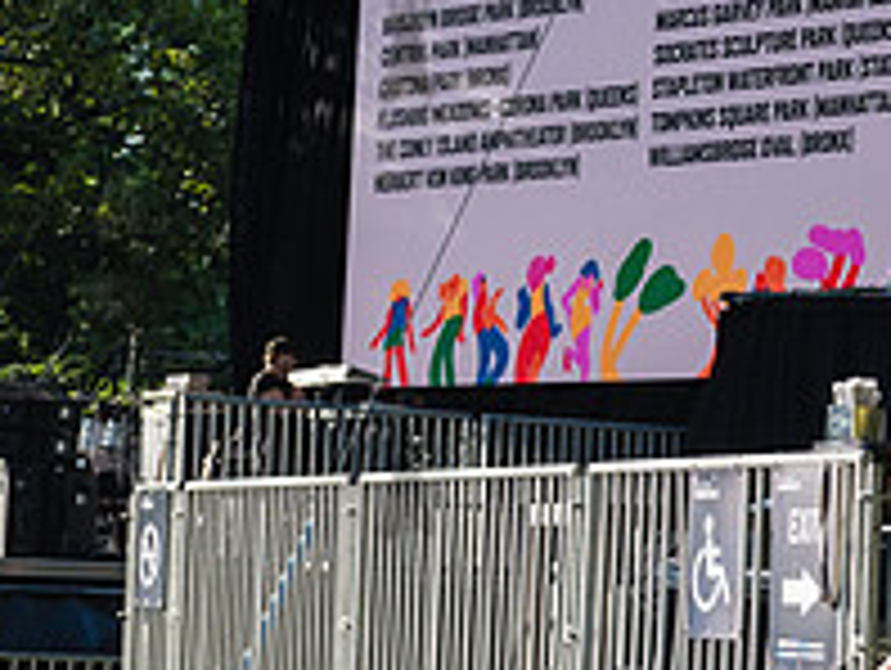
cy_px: 241
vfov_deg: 9.1
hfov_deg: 11.9
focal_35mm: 163
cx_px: 986
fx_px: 4201
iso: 500
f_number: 3.5
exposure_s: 1/1600
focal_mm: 58
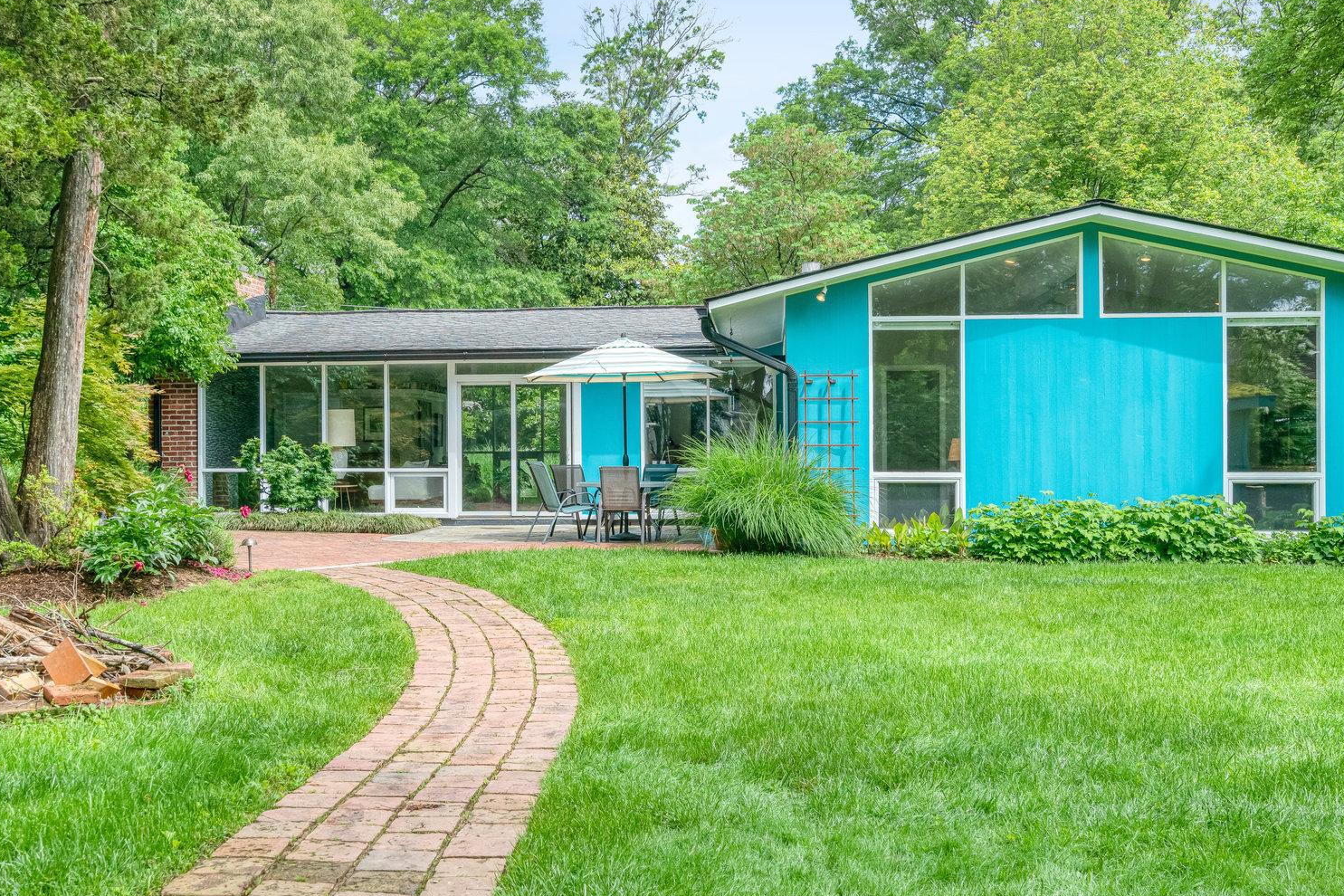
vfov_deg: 33.4
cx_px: 571
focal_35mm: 40
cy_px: 445
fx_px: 1493
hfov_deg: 48.3
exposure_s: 1/1250
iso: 1250
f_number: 8
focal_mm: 29
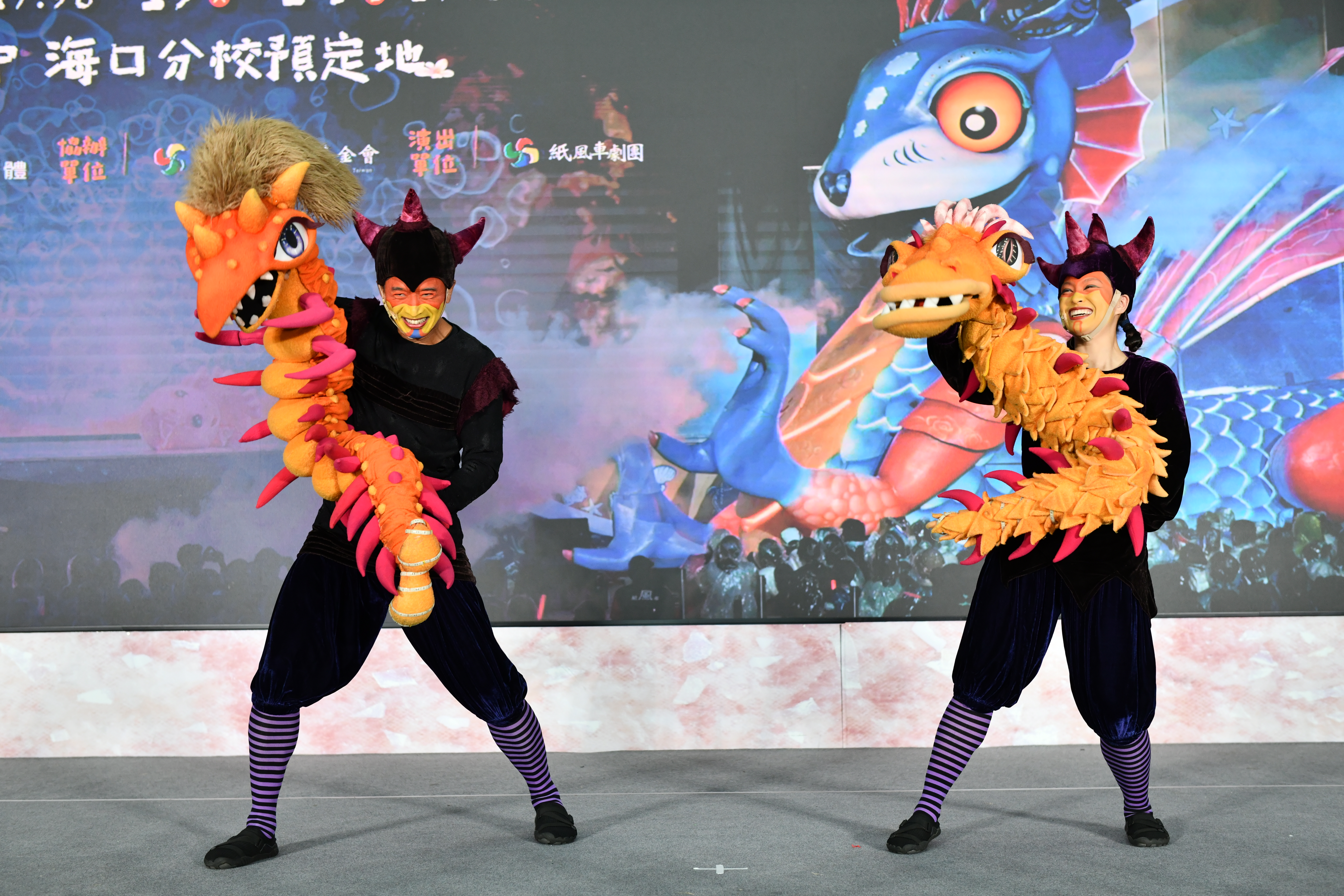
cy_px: 448
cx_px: 672
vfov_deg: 26.0
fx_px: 1941
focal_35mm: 52
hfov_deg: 38.2
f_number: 5
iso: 1000
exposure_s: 1/200
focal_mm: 52
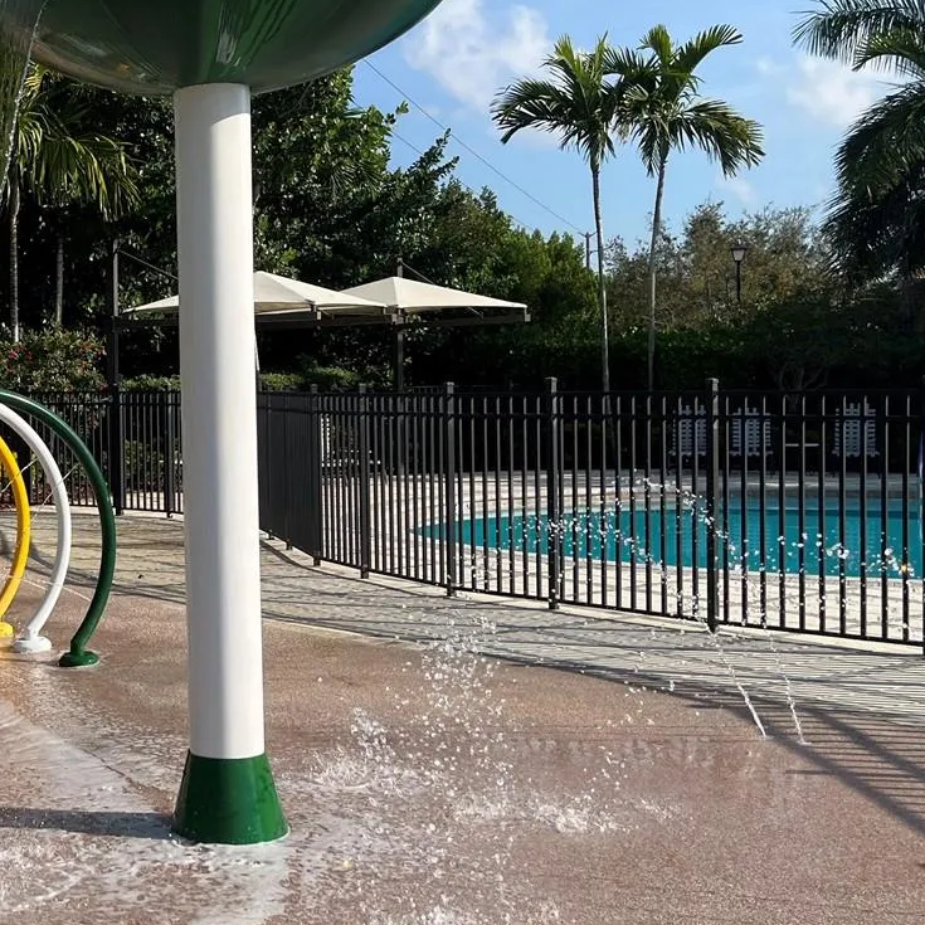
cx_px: 60
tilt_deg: -2.1
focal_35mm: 50
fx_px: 1512
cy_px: 435
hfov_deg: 32.1
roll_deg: +1.5
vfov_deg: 34.0
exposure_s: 1/3521
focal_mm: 5.1
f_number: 1.6
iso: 50
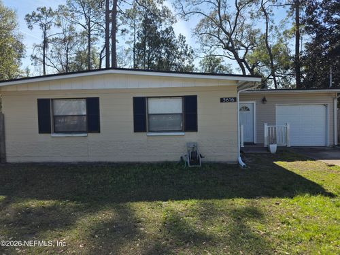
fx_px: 226
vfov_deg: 58.9
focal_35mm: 23
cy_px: 128
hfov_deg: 73.9
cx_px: 170
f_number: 1.7
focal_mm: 6.3
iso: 80
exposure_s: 1/3512
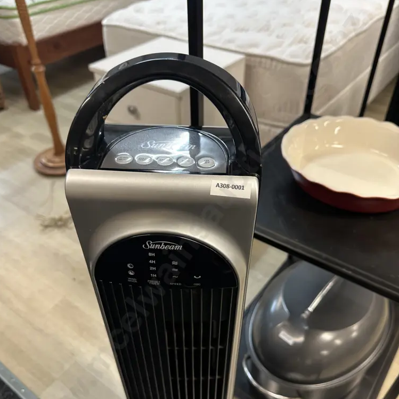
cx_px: 195
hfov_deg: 55.6
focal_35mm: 29
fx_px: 378
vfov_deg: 55.3
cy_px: 237
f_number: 1.78
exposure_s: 1/50
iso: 125
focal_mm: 6.86
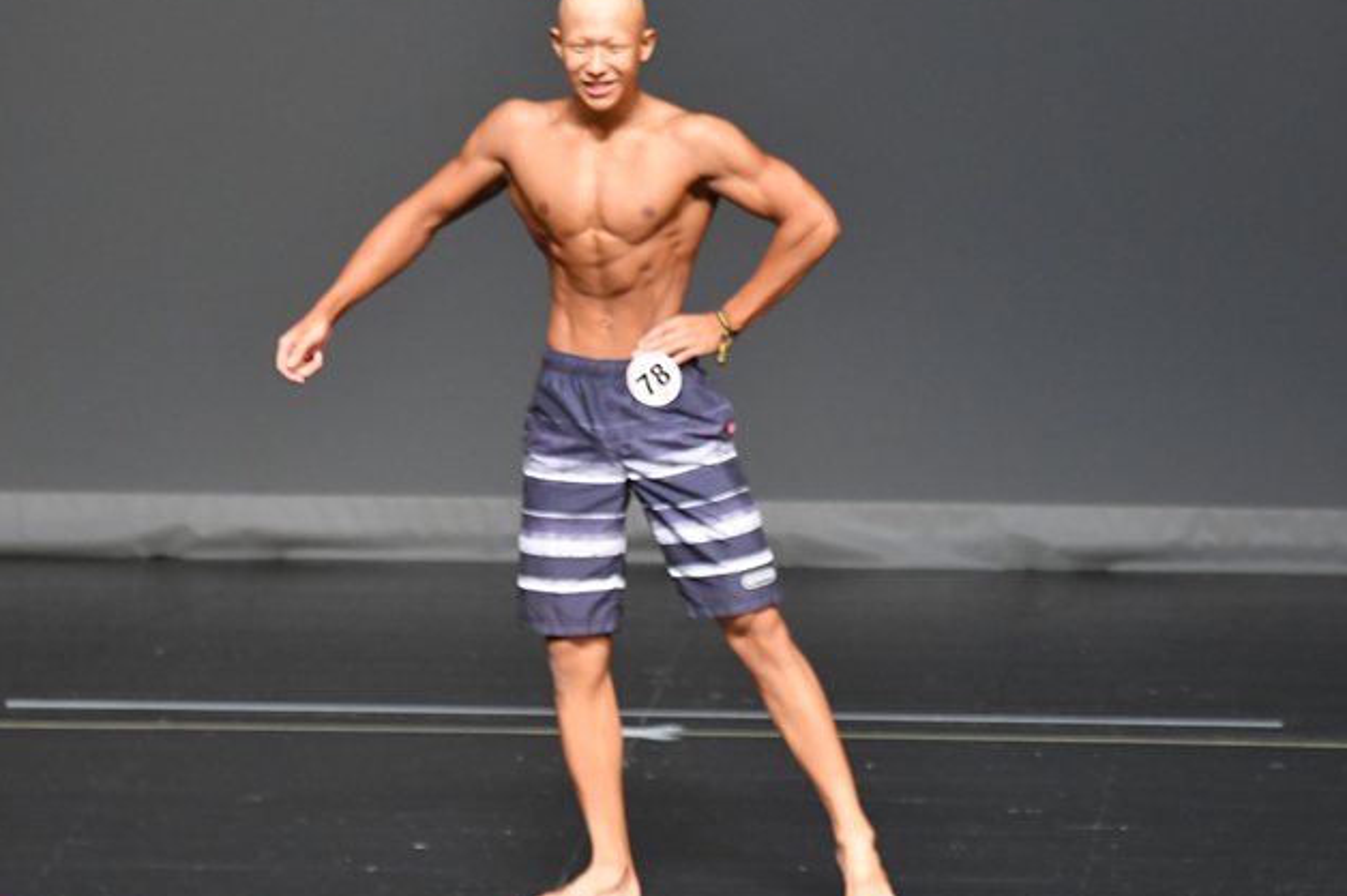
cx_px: 707
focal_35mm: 426
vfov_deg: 3.2
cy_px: 452
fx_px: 15930
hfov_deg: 4.8
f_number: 5.6
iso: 3600
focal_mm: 230
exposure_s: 1/400
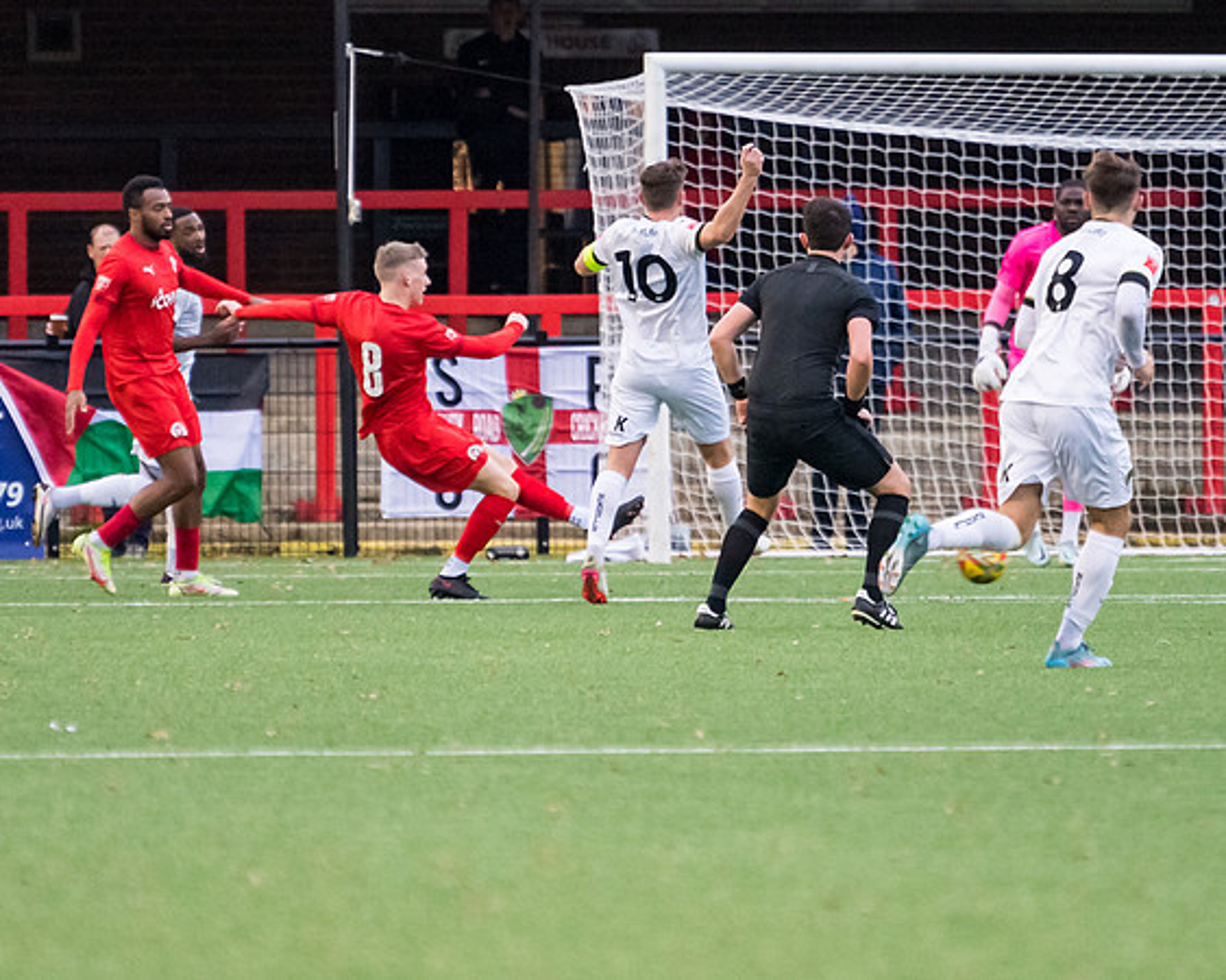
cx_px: 557
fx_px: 20826
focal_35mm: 574
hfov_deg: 3.4
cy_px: 589
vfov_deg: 2.7
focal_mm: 280
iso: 4000
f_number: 4
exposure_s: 1/640
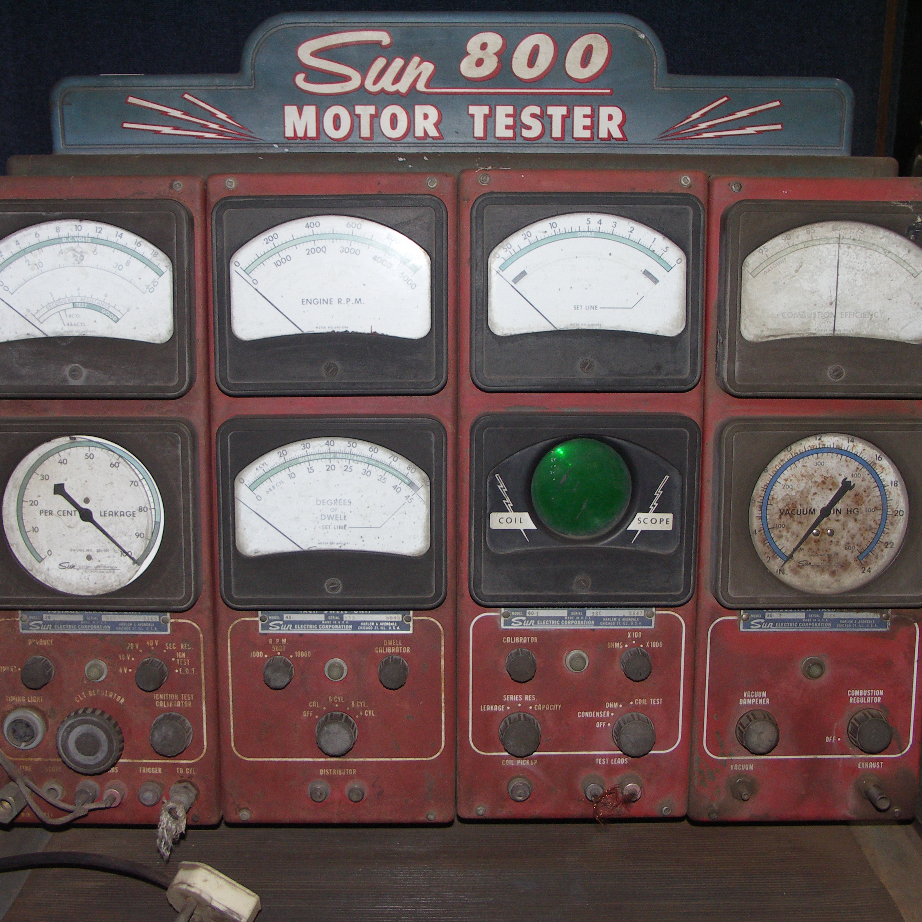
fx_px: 1115
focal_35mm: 37
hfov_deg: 44.9
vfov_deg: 44.9
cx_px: 440
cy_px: 463
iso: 200
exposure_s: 1/50
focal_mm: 8.2
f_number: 2.8
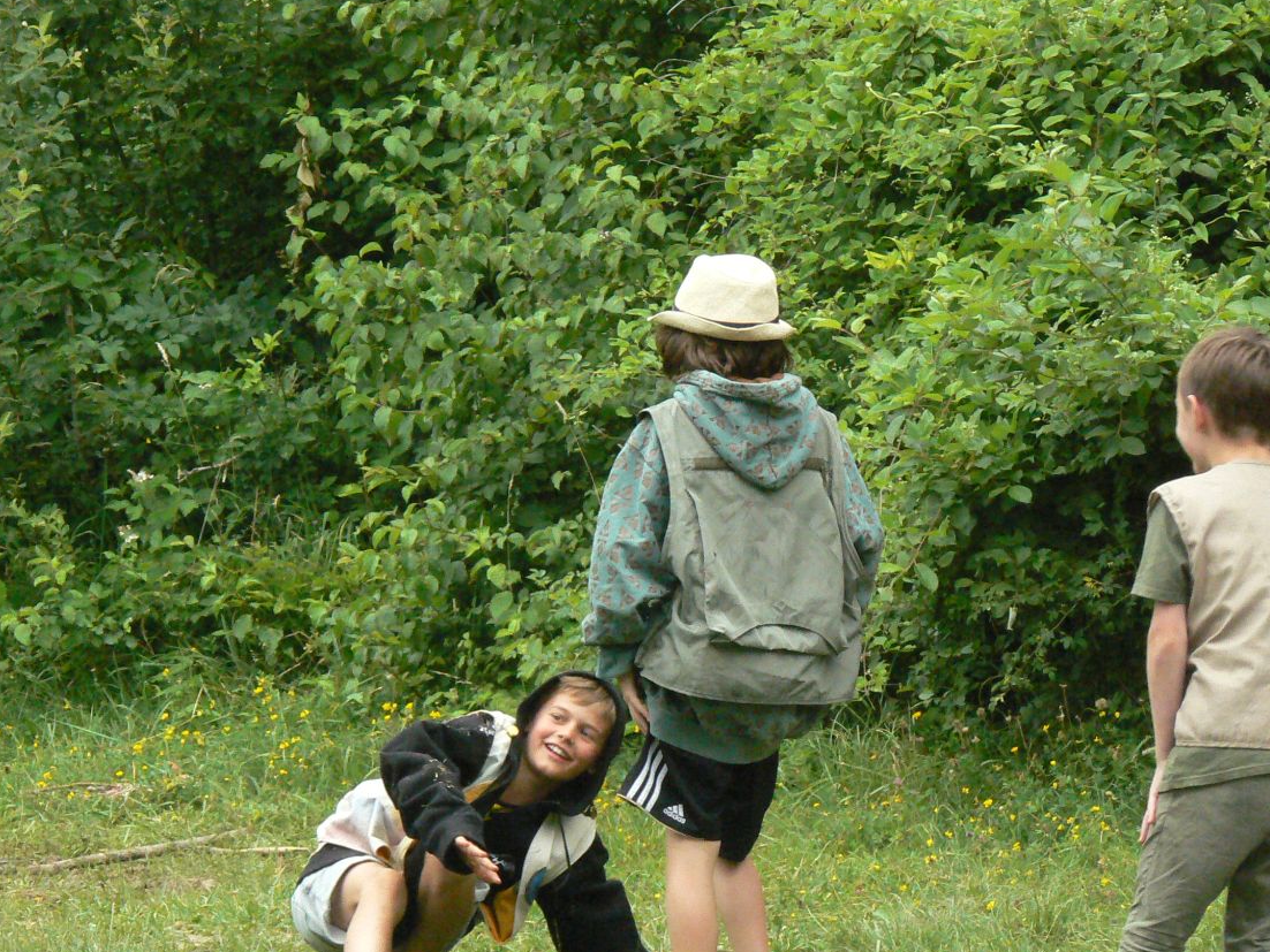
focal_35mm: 277
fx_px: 10165
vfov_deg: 5.4
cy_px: 577
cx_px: 588
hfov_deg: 7.1
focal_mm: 35.4
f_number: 5.6
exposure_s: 1/200
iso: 400
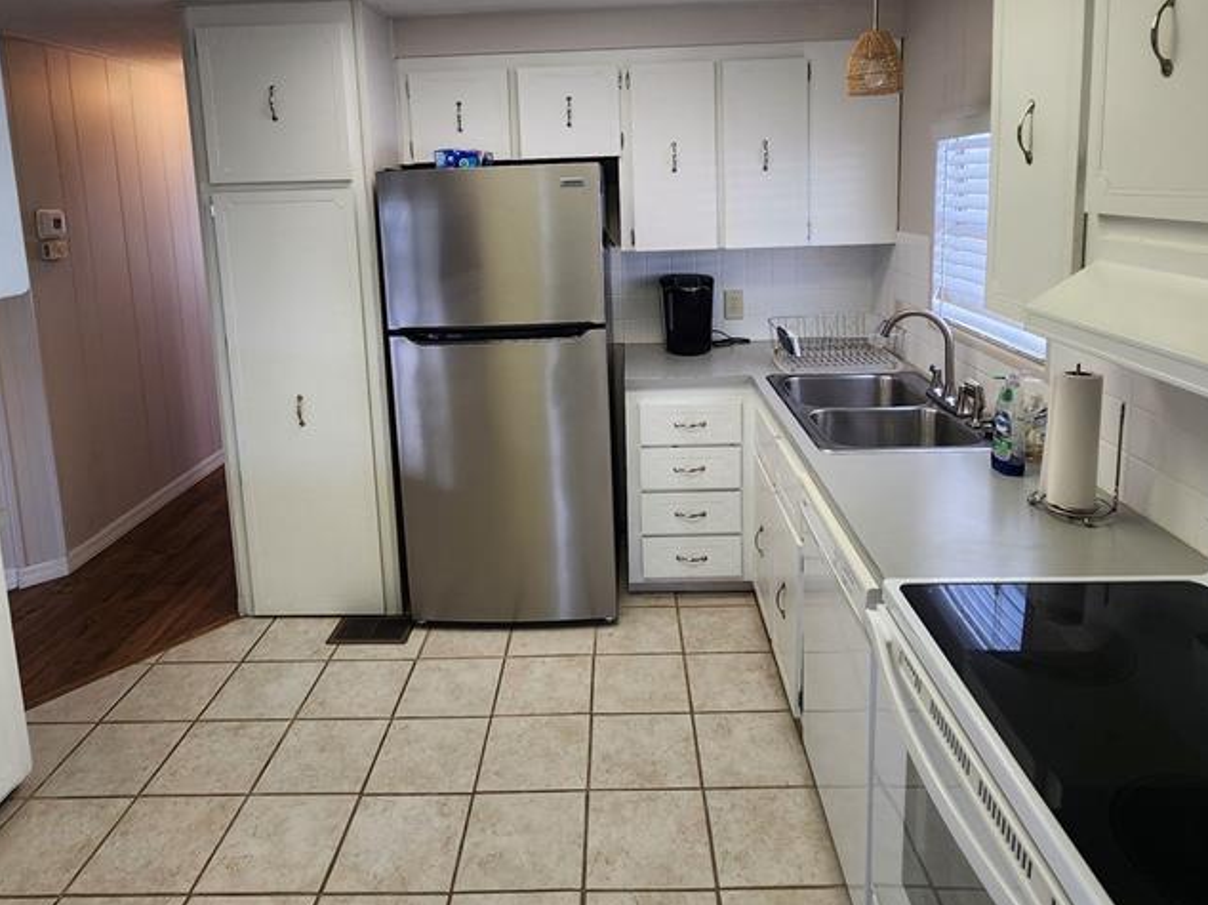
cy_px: 303
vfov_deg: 61.9
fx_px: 733
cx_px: 591
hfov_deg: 79.0
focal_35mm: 21
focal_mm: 2.2
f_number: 2.2
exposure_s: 1/60
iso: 80
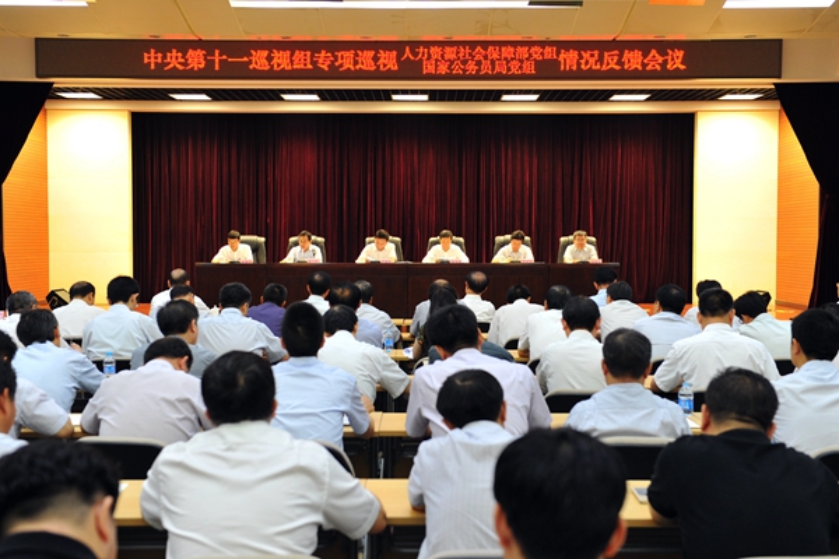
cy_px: 280
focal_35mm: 40
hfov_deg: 48.5
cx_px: 420
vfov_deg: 33.4
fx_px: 932
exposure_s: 1/100
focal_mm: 40
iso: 1600
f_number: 3.5
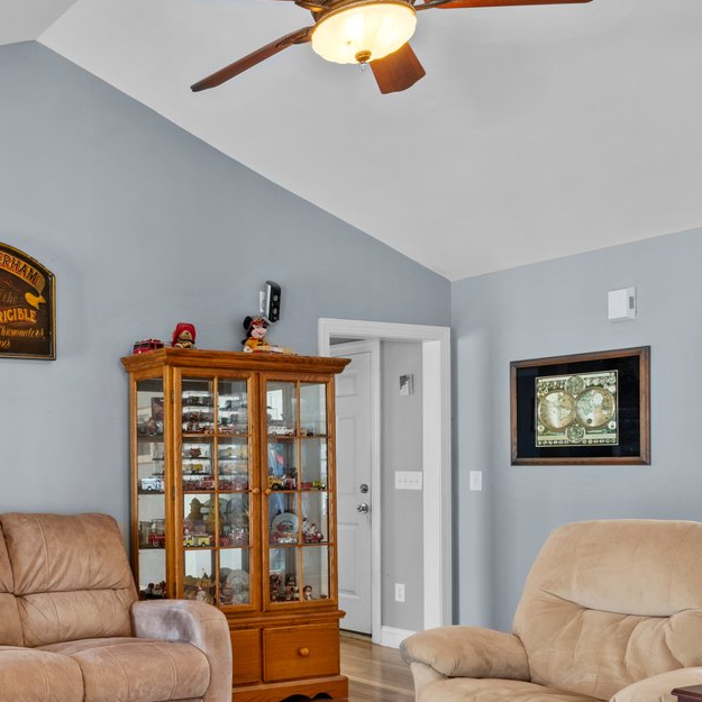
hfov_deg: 37.1
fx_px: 895
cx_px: -42
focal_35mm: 39
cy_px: 462
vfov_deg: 42.3
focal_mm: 14
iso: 125
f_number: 8
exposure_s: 1
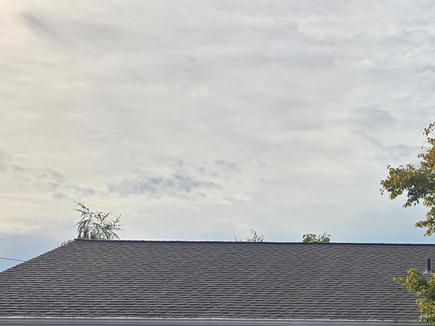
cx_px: 475
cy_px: 313
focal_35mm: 64
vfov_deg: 22.2
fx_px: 804
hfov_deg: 27.7
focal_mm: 6.3
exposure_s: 1/2071
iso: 12
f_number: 1.7
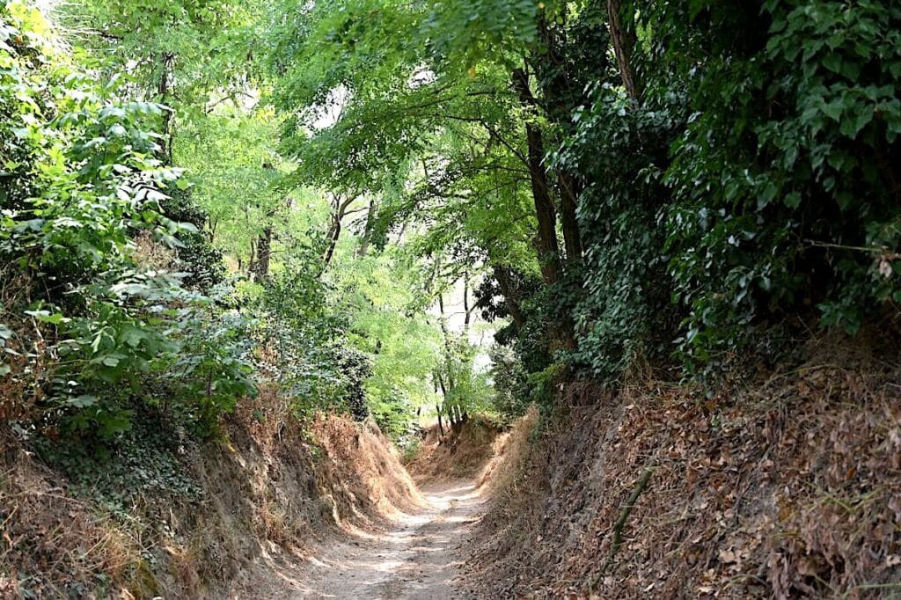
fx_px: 1001
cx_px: 450
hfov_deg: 48.5
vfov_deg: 33.4
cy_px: 300
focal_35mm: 40
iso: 200
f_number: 4.5
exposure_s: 1/250
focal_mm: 40
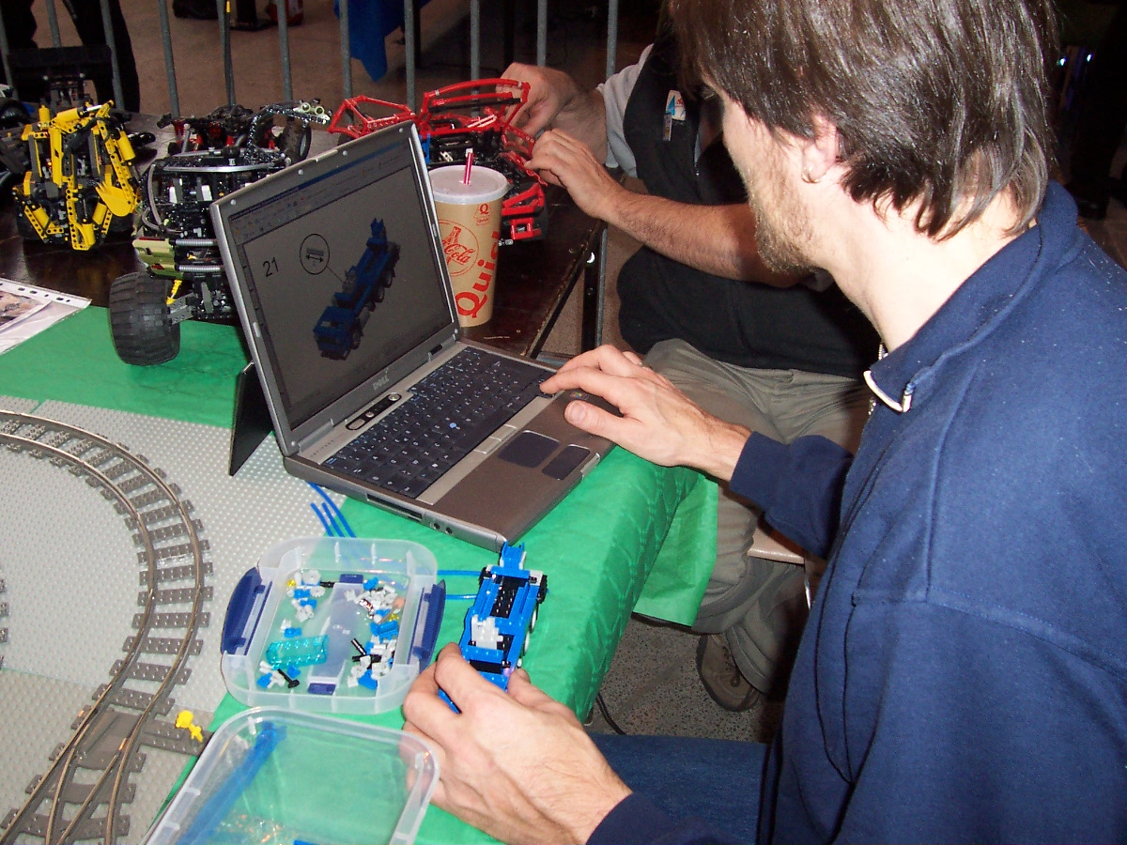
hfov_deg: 50.1
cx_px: 564
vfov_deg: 38.7
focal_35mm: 37
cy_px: 422
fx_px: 1205
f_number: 2.8
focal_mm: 5.6
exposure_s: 1/60
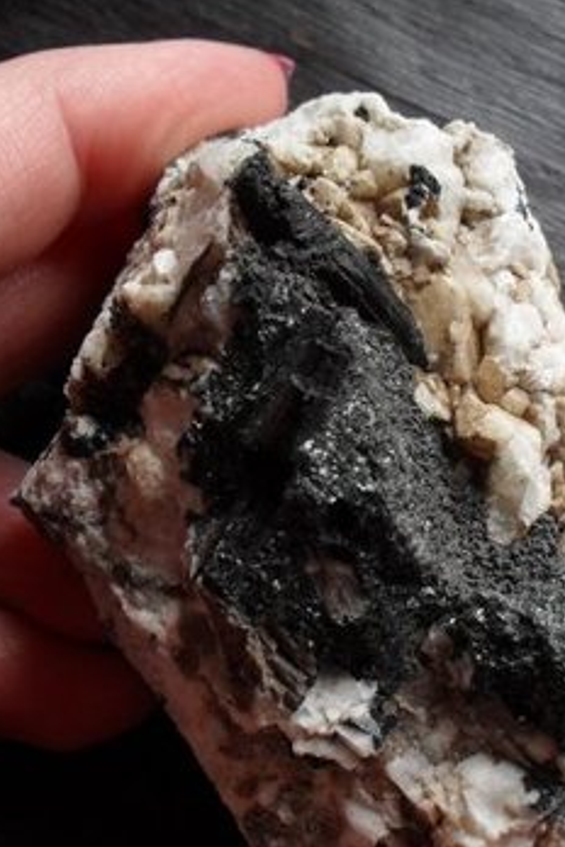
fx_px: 1601
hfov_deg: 20.0
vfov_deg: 29.6
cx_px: 309
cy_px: 509
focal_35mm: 68
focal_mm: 6.3
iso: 100
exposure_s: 1/60
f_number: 3.2
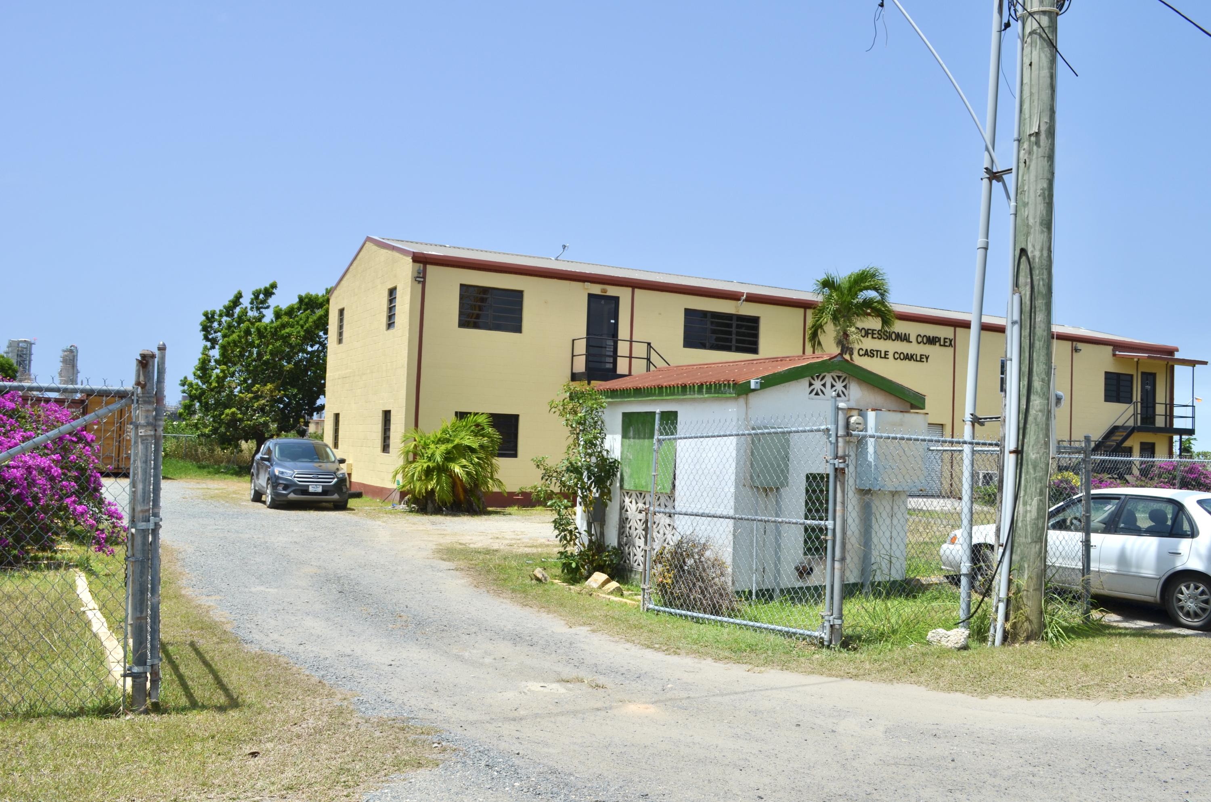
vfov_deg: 43.4
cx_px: 606
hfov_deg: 62.0
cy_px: 401
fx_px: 1007
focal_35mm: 30
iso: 100
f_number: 9
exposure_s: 1/320
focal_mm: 20
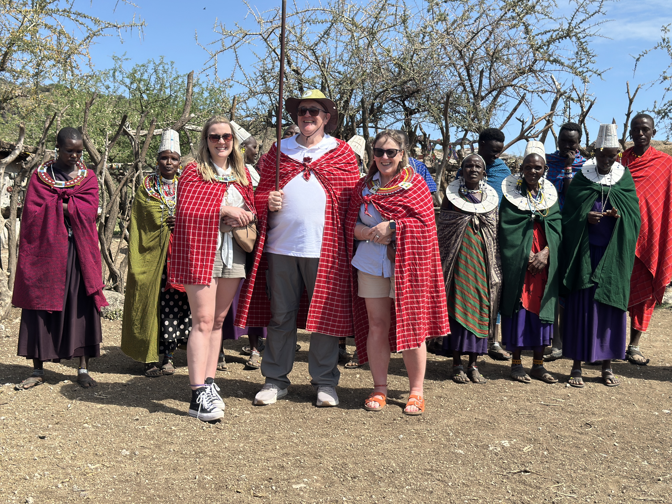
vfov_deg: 30.3
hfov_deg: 39.7
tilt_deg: +0.4
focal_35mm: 48
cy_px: 252
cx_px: 336
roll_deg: -1.8
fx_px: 932
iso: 100
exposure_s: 1/2976
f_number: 1.78
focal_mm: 6.86
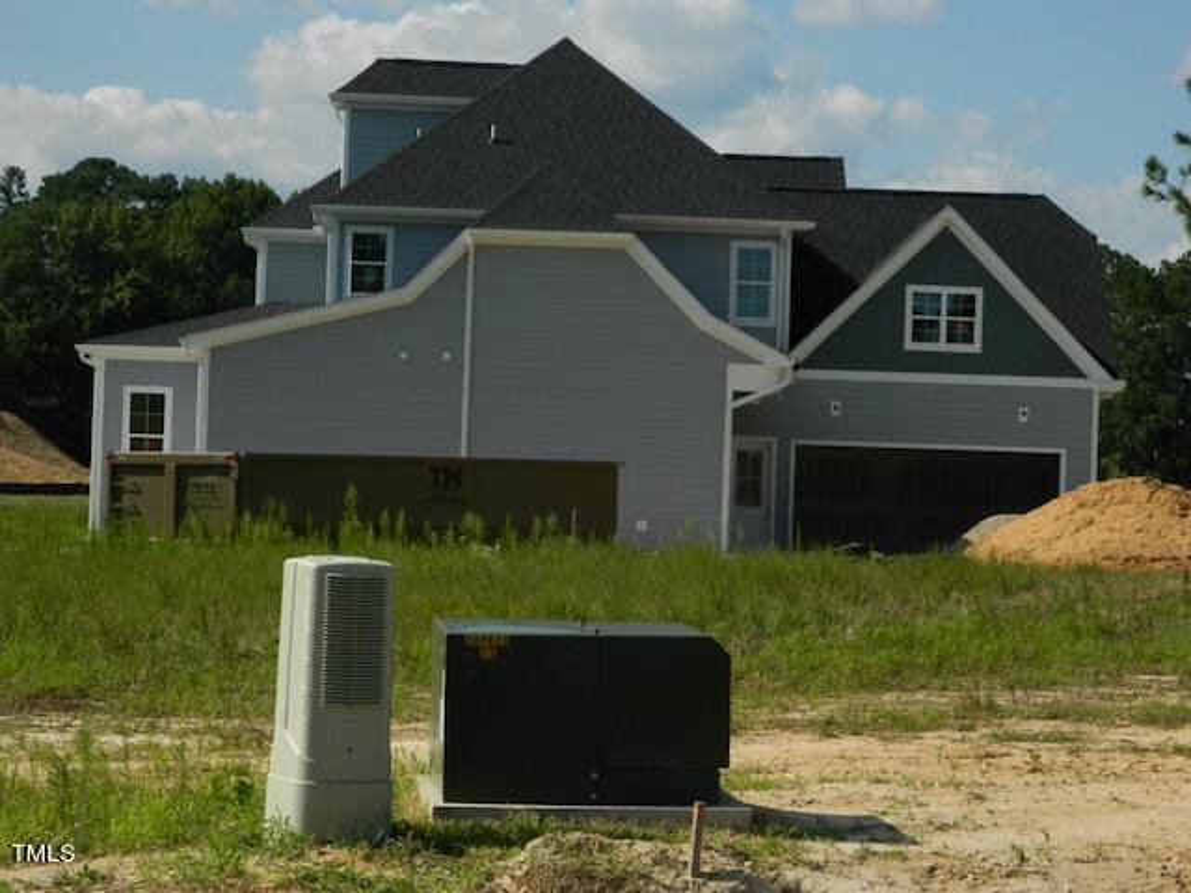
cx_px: 596
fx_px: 3544
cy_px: 446
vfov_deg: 14.4
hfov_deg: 19.1
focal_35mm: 103
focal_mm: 18.6
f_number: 4.5
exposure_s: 1/800
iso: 80
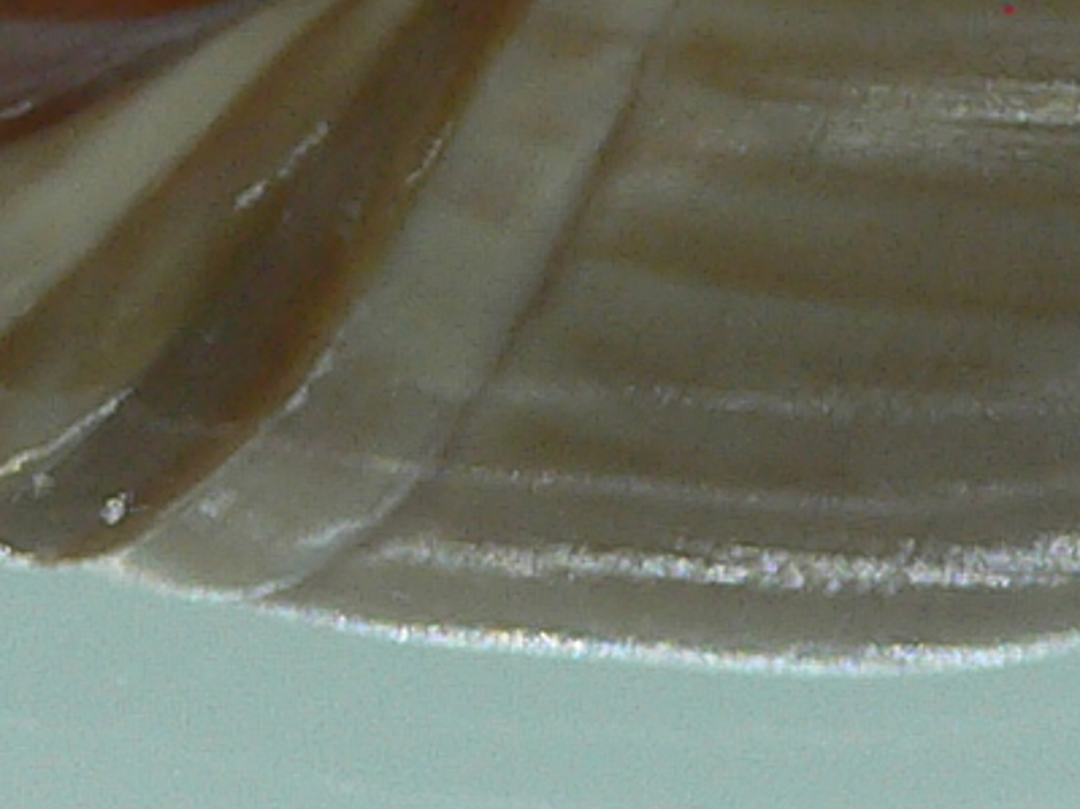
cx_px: 704
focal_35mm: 177
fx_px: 5521
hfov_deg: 11.2
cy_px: -392
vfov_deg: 8.2
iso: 80
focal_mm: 4.6
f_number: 2.8
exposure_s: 1/60
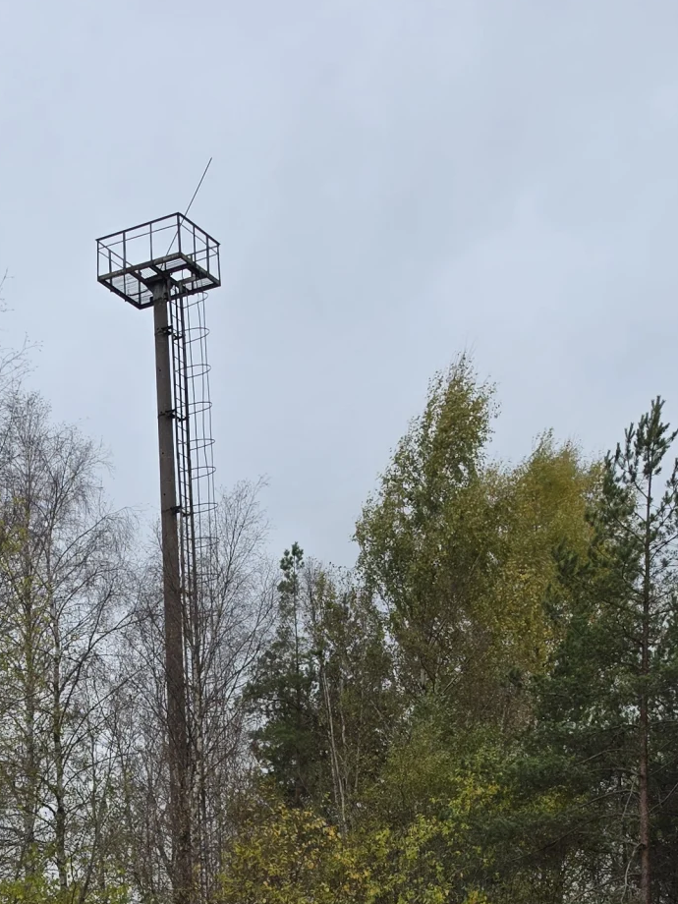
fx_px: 1671
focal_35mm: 64
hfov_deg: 21.8
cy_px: 1095
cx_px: -46
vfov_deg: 26.7
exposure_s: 1/79.9
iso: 40
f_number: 1.4
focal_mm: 6.5
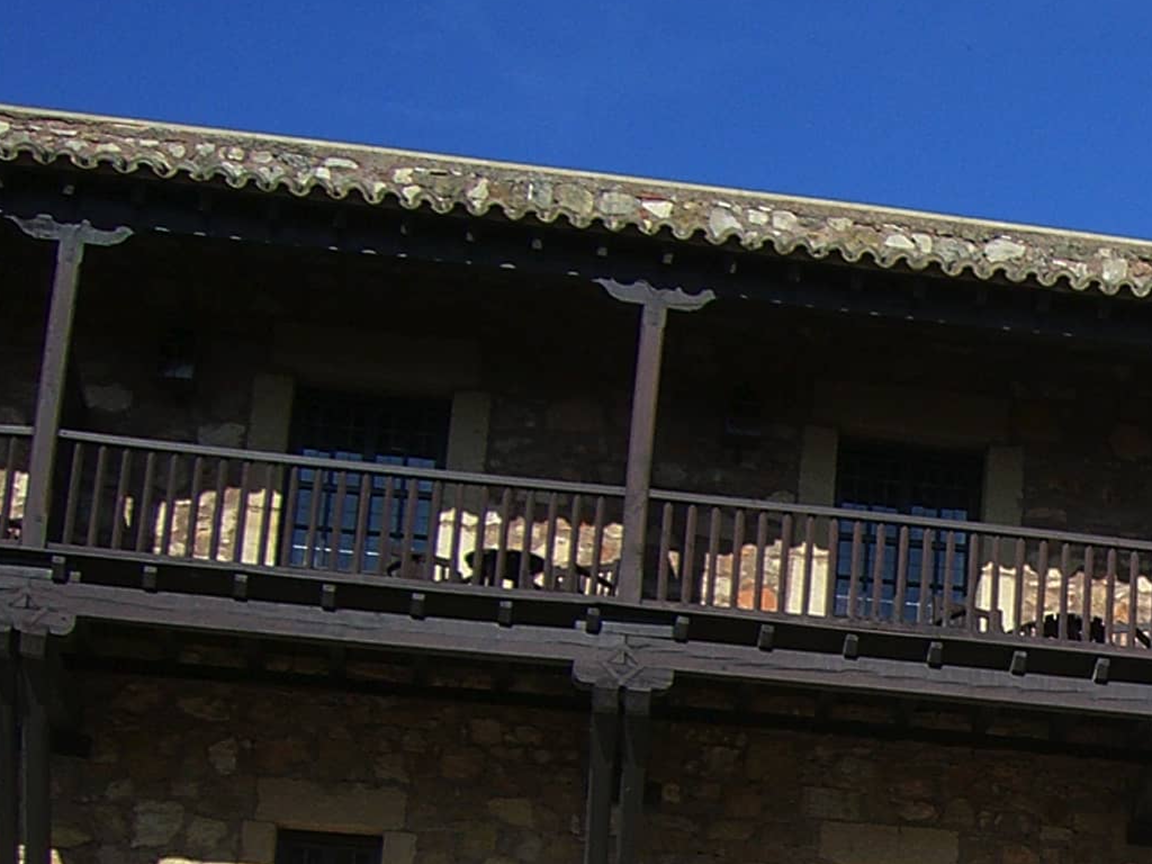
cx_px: 1390
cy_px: 849
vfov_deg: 15.3
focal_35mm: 95
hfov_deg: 19.4
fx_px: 3162
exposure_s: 1/800
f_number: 4.3
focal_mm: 6.2
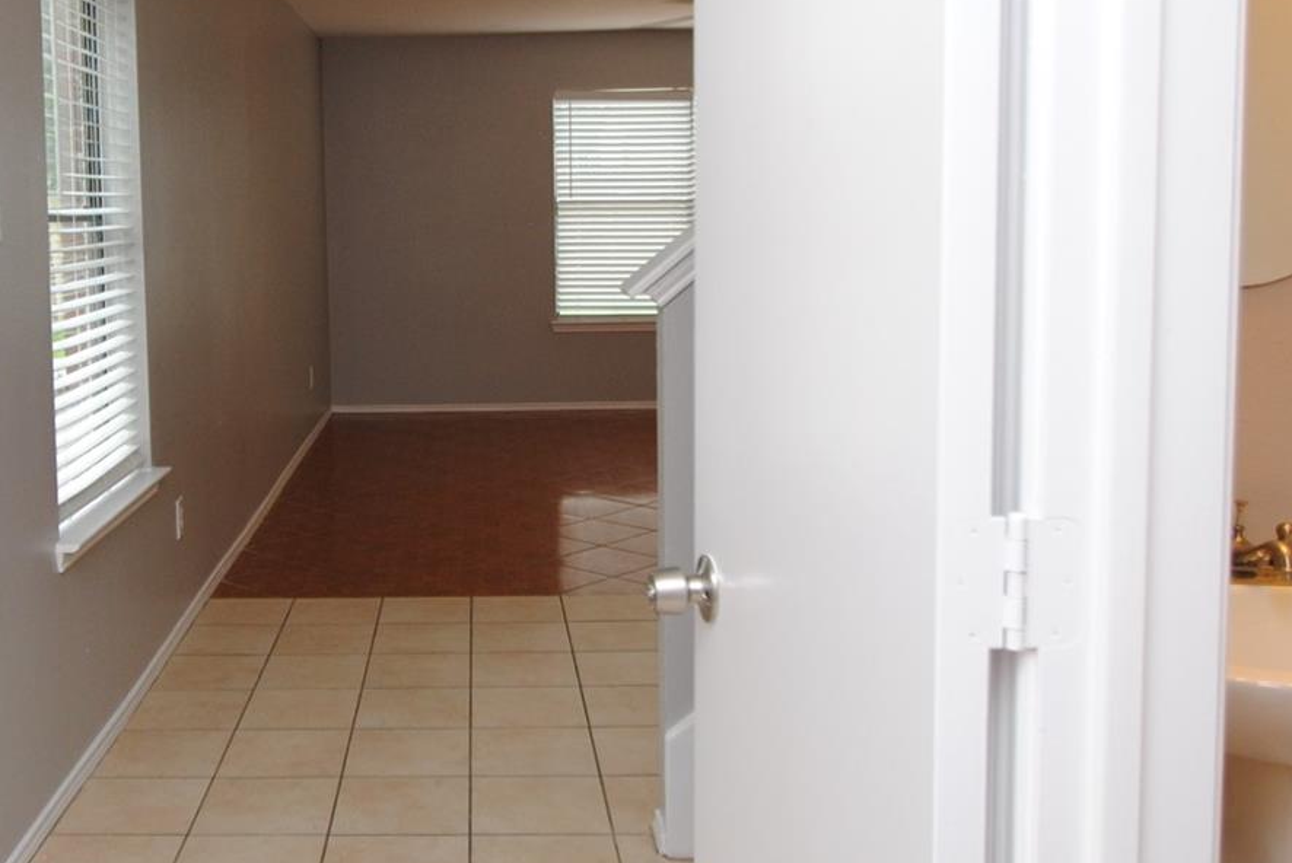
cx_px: 385
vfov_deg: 34.7
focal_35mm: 38
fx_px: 1370
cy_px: 312
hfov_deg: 49.2
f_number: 4
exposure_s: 1/60
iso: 200
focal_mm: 11
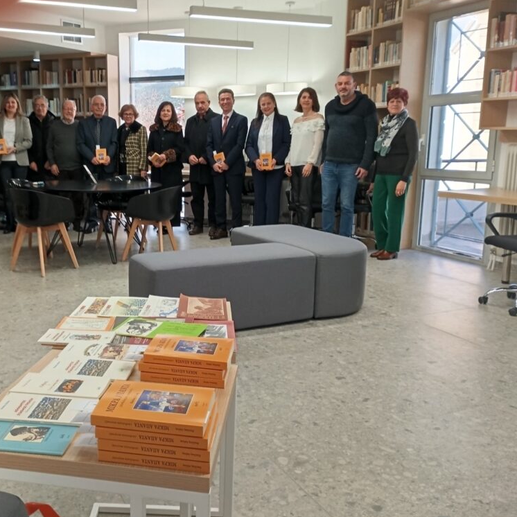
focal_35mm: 34
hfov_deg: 47.7
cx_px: 174
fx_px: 575
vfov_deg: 48.4
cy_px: 251
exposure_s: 1/50
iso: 136
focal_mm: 4.26
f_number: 1.8
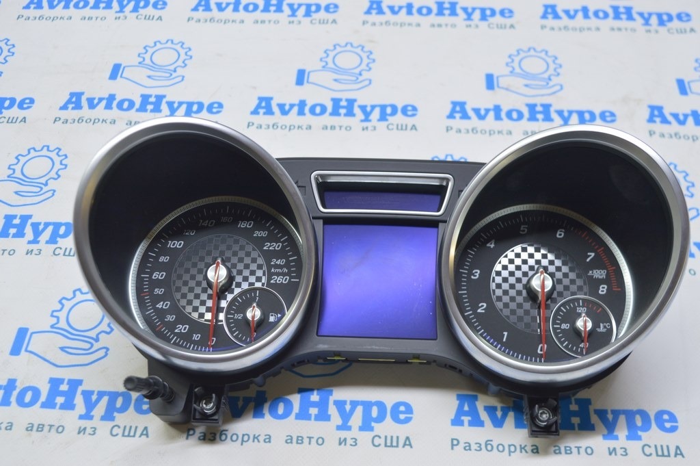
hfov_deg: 45.0
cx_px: 350
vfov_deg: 30.8
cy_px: 233
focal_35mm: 44
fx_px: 845
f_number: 5.6
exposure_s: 1/20
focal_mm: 29
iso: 400
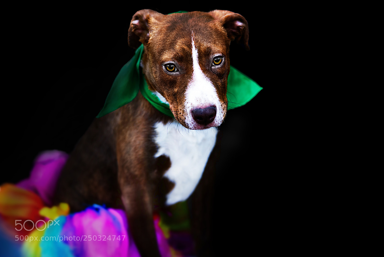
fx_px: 907
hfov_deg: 23.9
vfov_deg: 16.1
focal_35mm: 85
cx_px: 192
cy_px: 128
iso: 100
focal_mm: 85
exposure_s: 1/100
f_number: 2.8
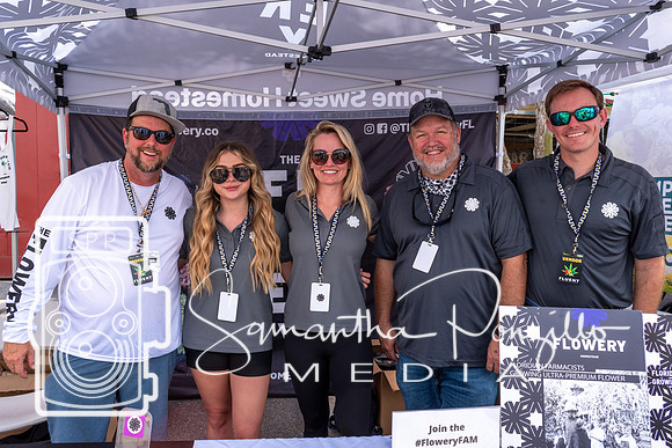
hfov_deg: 63.2
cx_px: 332
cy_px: 218
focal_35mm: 29
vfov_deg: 44.7
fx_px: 546
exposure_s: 1/250
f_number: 8
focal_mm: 18
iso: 220
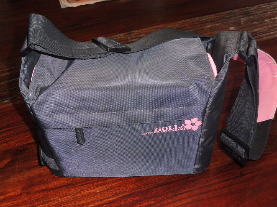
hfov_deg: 42.9
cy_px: 104
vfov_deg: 32.9
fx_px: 352
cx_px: 138
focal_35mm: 44
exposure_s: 1/80
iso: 500
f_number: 5
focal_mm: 7.9
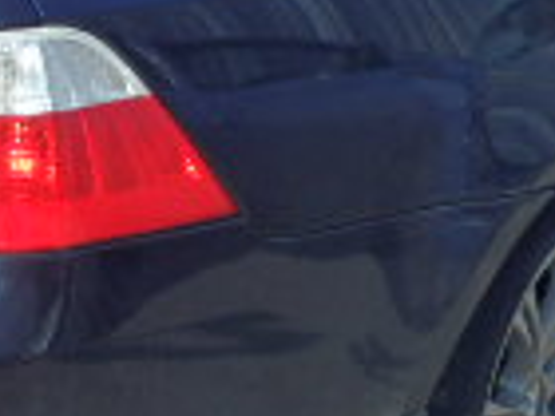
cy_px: 79
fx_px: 2052
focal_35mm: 128
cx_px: 238
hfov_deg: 15.4
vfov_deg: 11.5
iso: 125
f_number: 11
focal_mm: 5
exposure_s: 1/100
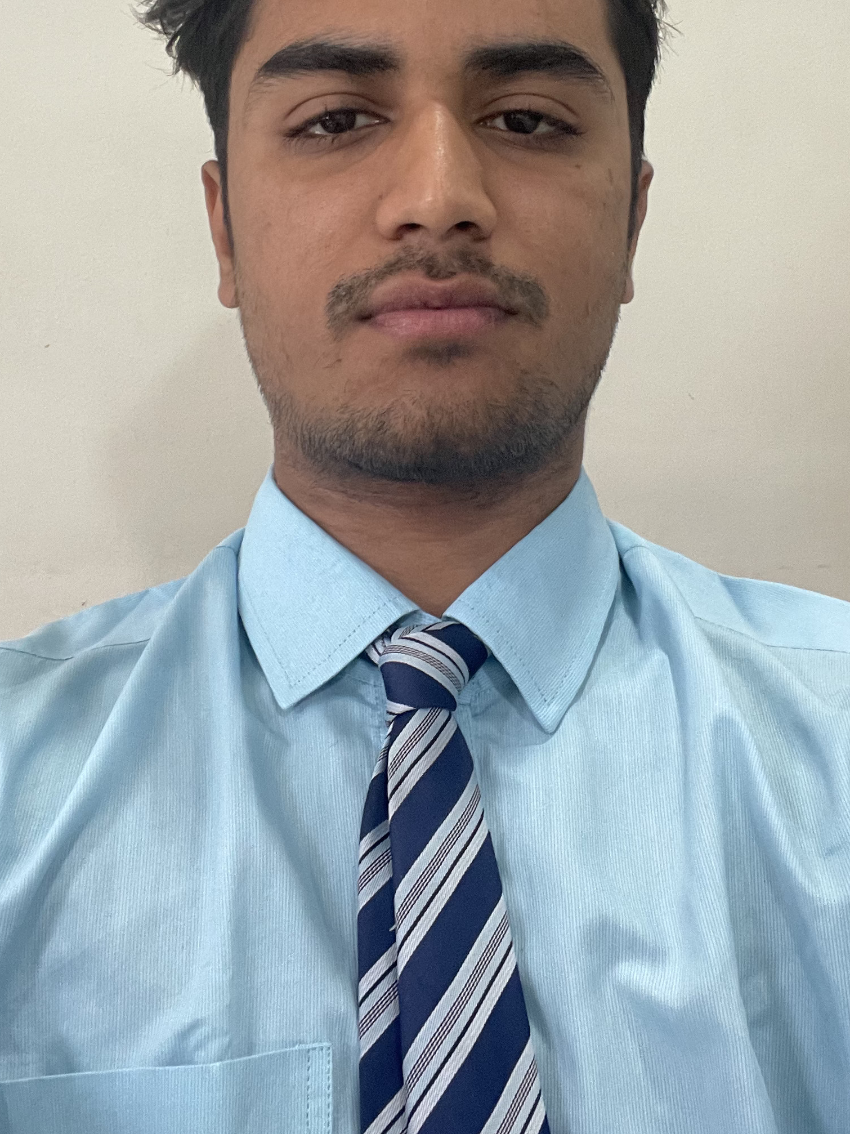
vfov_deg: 40.5
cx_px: 428
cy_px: 338
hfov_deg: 31.5
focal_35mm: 46
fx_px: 1506
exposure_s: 1/33
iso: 320
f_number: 2.2
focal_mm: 2.71
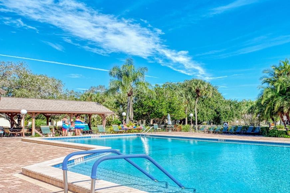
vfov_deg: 39.8
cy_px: 117
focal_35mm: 33
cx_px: 261
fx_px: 266
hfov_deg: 50.7
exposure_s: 1/3200
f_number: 7.1
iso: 250
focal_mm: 18
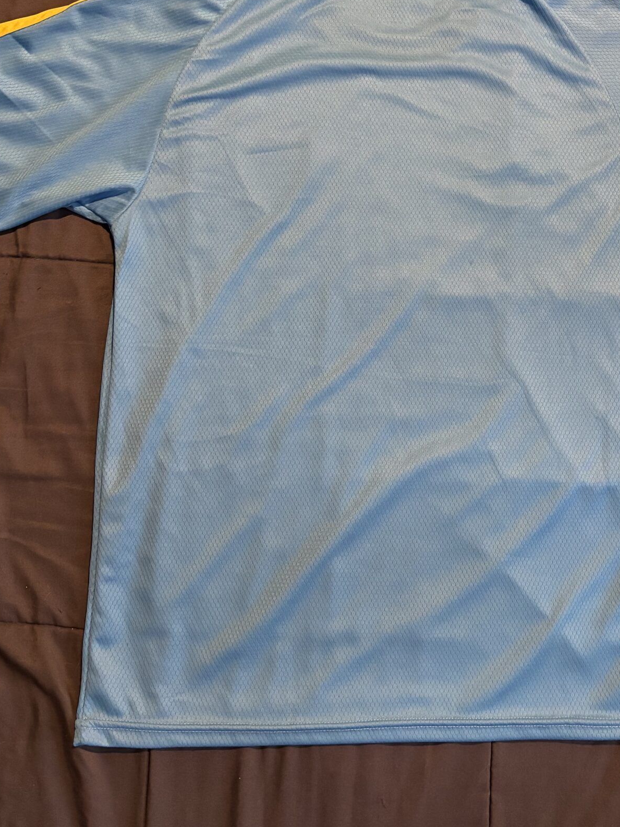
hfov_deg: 34.1
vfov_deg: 44.1
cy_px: 268
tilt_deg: -80.6
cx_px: 402
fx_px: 1003
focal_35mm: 42
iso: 640
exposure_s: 1/33
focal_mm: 5.96
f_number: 1.6
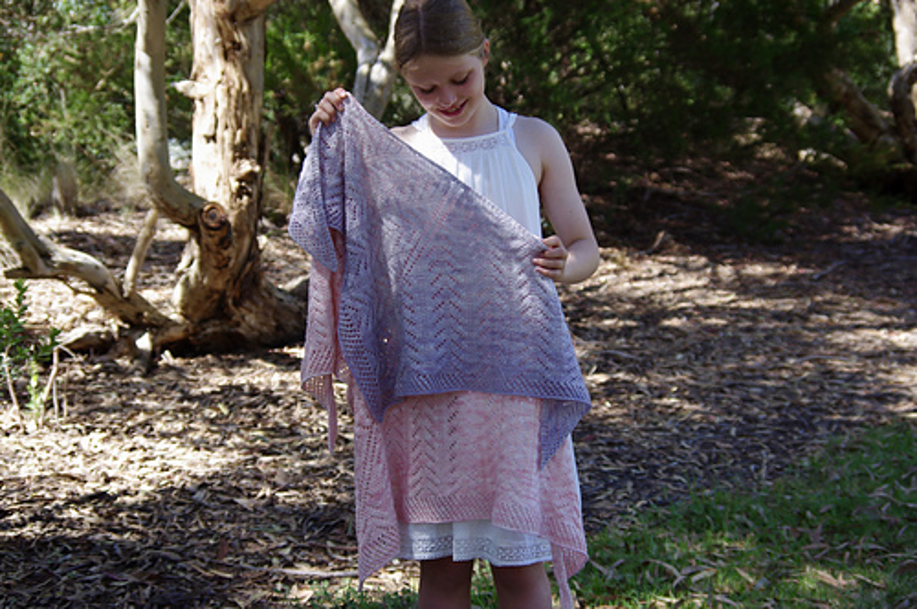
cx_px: 458
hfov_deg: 27.0
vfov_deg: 18.1
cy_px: 304
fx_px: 1908
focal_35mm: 75
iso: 200
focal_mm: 50
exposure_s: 1/200
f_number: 5.6
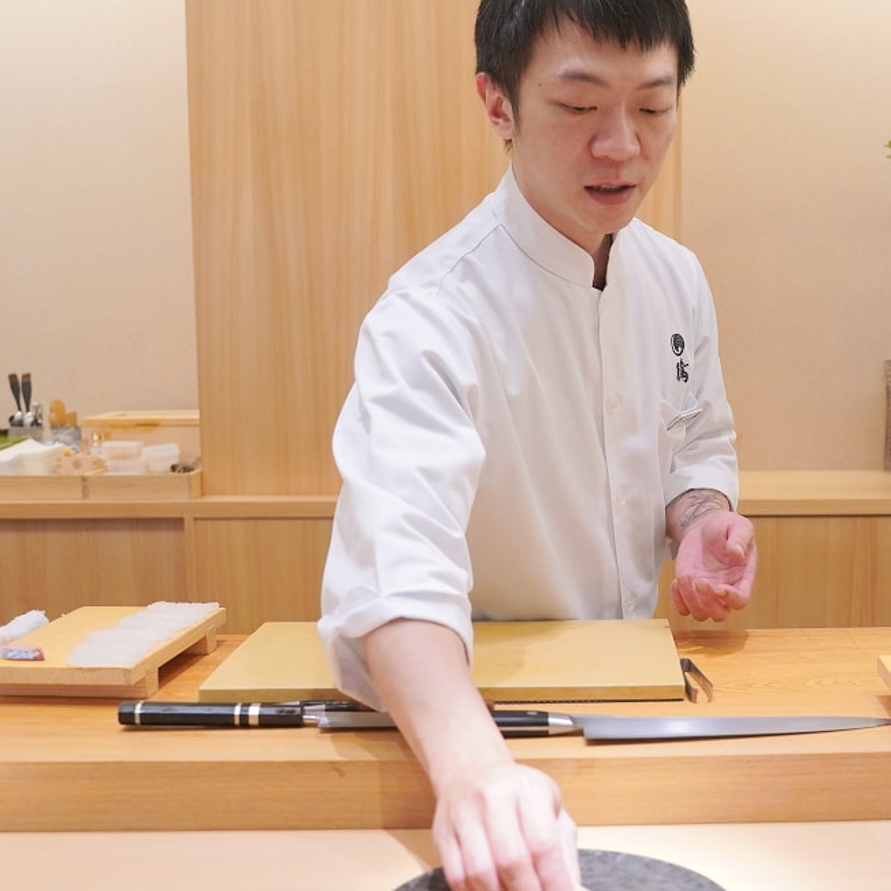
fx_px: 1369
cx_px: 650
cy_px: 475
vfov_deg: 36.0
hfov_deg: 35.4
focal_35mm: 47
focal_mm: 30
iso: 2500
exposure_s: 1/160
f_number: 4
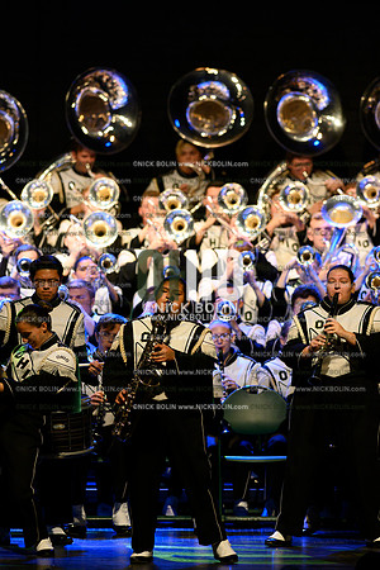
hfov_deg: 4.6
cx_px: 190
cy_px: 285
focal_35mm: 300
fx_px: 4750
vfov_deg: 6.9
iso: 5000
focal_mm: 300
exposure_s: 1/500
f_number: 4
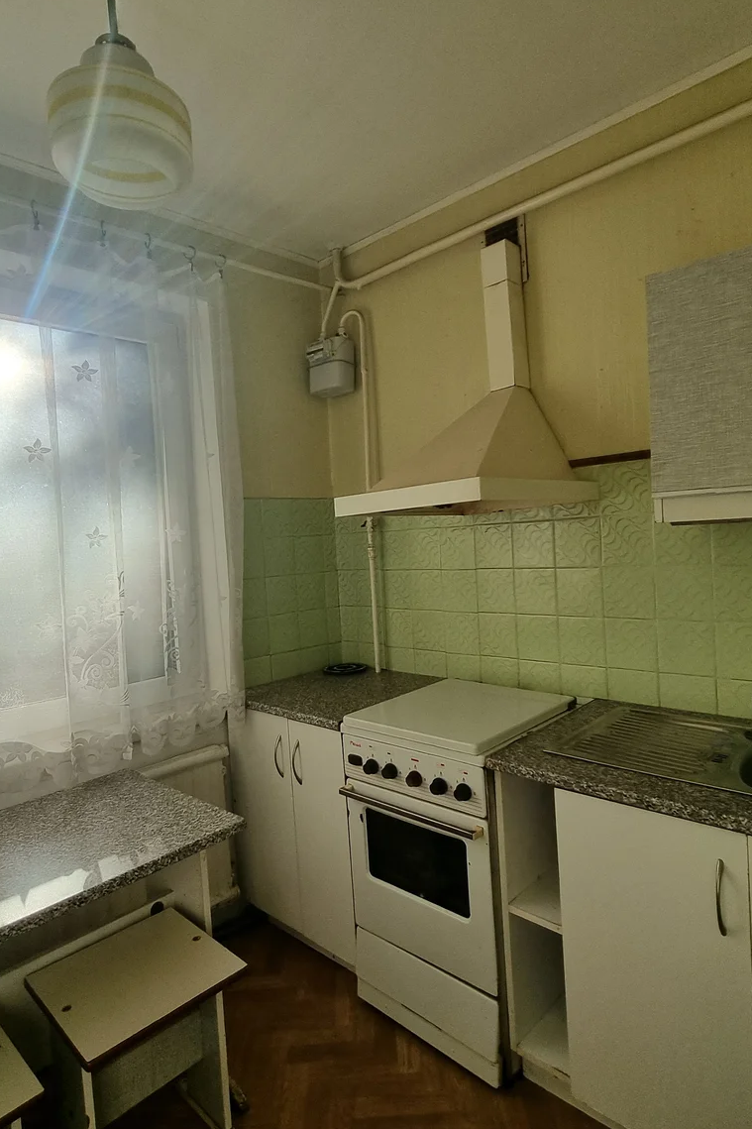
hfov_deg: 64.5
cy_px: 556
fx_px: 595
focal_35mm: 19
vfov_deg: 86.9
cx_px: 374
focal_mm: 2.2
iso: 50
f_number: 2.2
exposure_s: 1/469
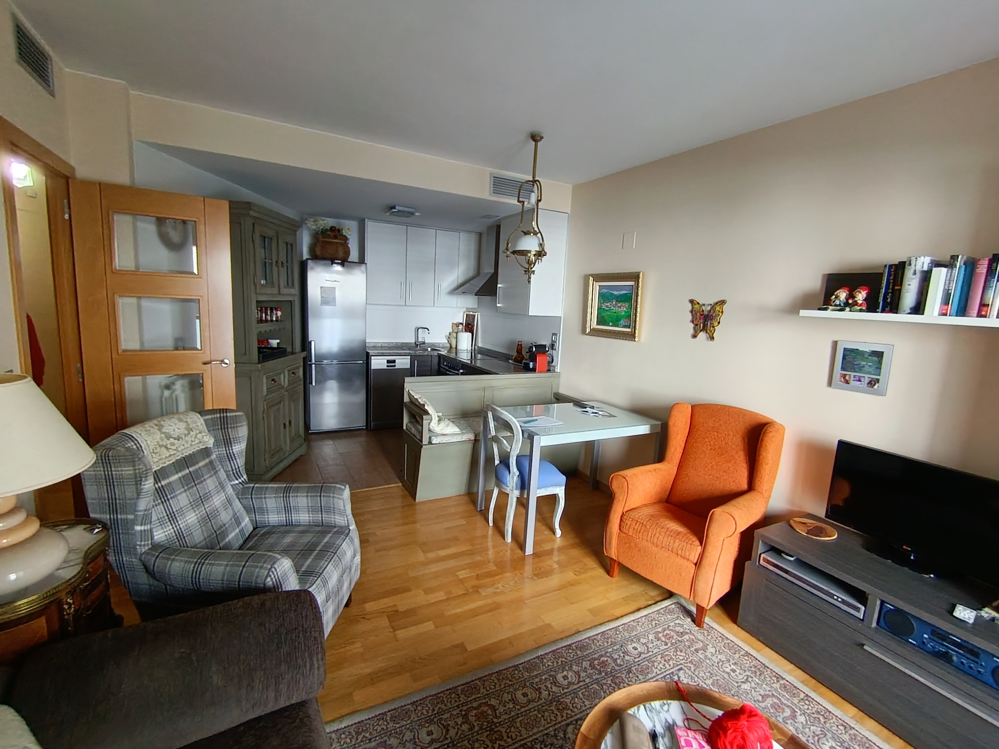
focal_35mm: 17
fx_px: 491
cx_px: 500
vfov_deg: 74.7
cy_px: 374
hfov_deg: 91.0
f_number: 2.2
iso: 484
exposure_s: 1/33.3
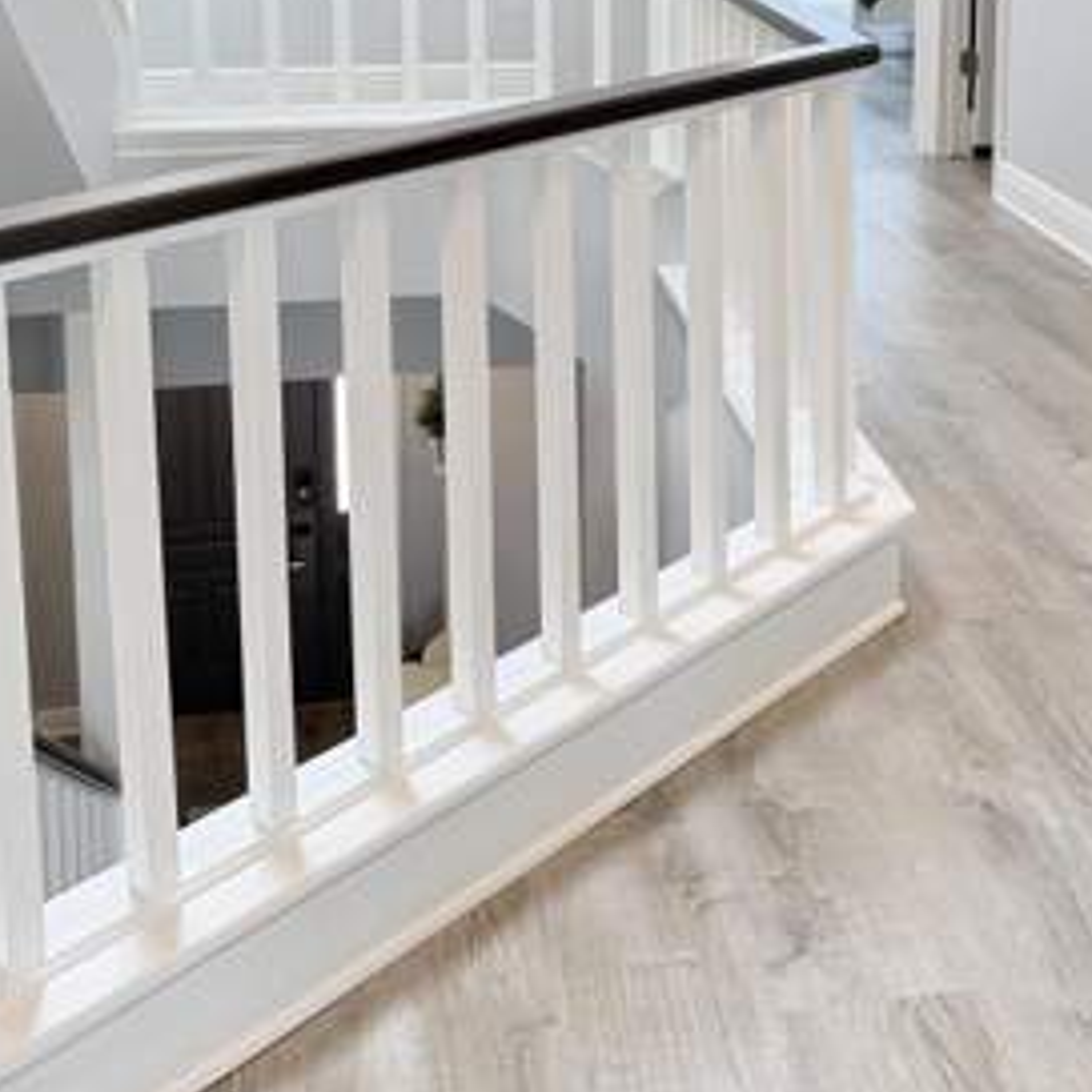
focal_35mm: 50
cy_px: 36
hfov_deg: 33.6
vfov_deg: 31.8
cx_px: 755
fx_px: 1785
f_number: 1.78
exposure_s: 1/134
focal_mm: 6.76
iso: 200
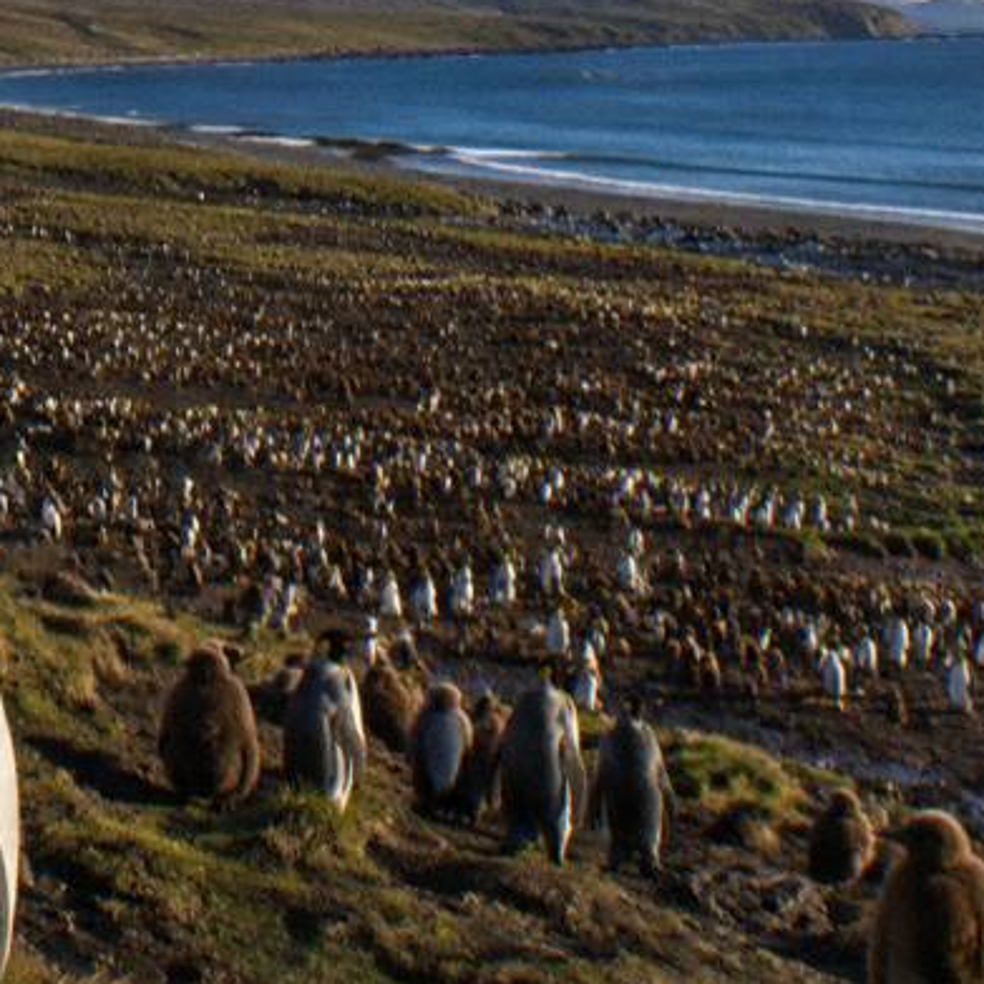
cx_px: 388
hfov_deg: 19.9
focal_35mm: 87
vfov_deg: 19.9
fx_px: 2798
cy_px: 380
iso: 200
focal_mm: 40
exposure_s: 1/640
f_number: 4.5
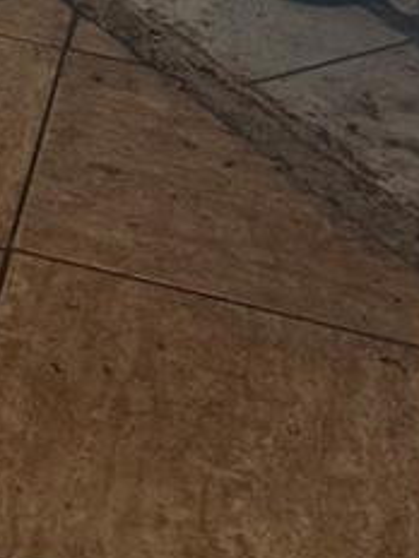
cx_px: -361
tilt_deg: -13.4
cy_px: -637
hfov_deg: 11.1
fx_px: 2001
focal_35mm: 124
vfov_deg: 13.2
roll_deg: -1.6
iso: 200
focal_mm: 6.76
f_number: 1.78
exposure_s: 1/72
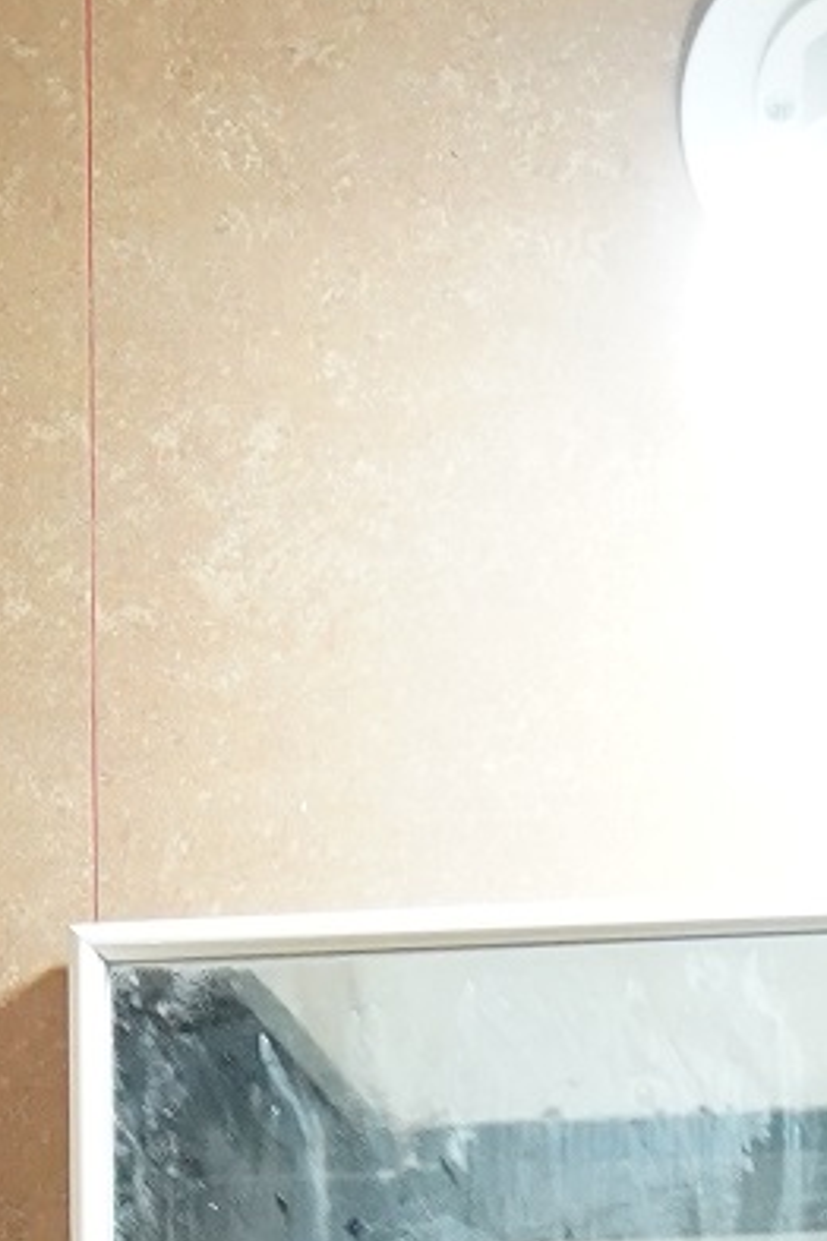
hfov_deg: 6.0
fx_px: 7821
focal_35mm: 227
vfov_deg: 8.5
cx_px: 799
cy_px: 2653
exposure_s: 1/100
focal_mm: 33
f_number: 5
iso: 4000
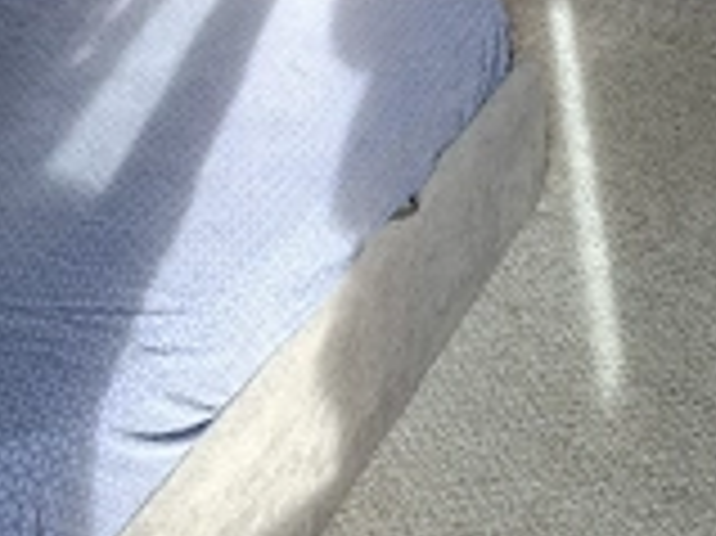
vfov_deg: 20.2
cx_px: 234
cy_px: -347
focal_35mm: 58
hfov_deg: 33.0
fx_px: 1199
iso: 200
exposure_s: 1/50
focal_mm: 5.54
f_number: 1.8
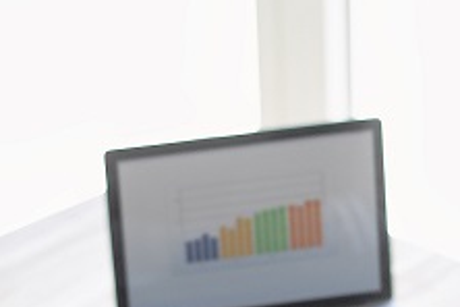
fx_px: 2645
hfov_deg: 9.9
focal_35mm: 207
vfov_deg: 6.6
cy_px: 427
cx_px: 354
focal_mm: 50
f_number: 2
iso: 320
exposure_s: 1/500
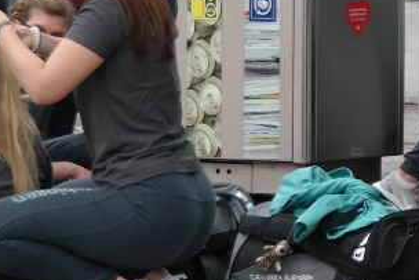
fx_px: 5147
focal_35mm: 442
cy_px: -167
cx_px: 867
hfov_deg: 4.6
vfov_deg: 3.1
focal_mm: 55
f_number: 5.6
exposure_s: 1/160
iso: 200
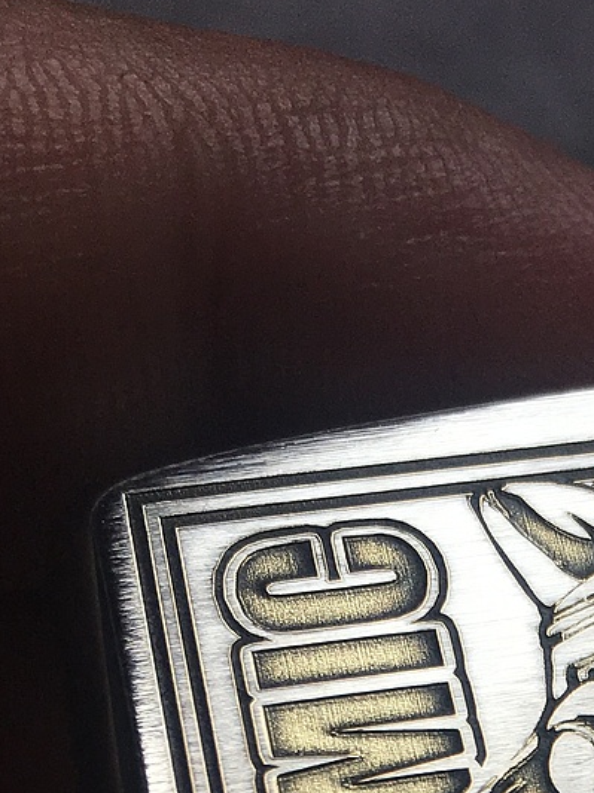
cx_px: 869
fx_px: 2128
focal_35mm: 93
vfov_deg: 18.2
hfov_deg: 14.8
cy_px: 1259
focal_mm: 4.15
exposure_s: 1/236
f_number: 2.2
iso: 25
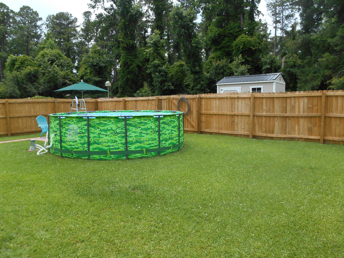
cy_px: 129
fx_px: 258
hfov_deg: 67.3
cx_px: 172
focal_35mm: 26
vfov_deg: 53.1
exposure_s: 1/640
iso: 80
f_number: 3.4
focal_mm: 4.7
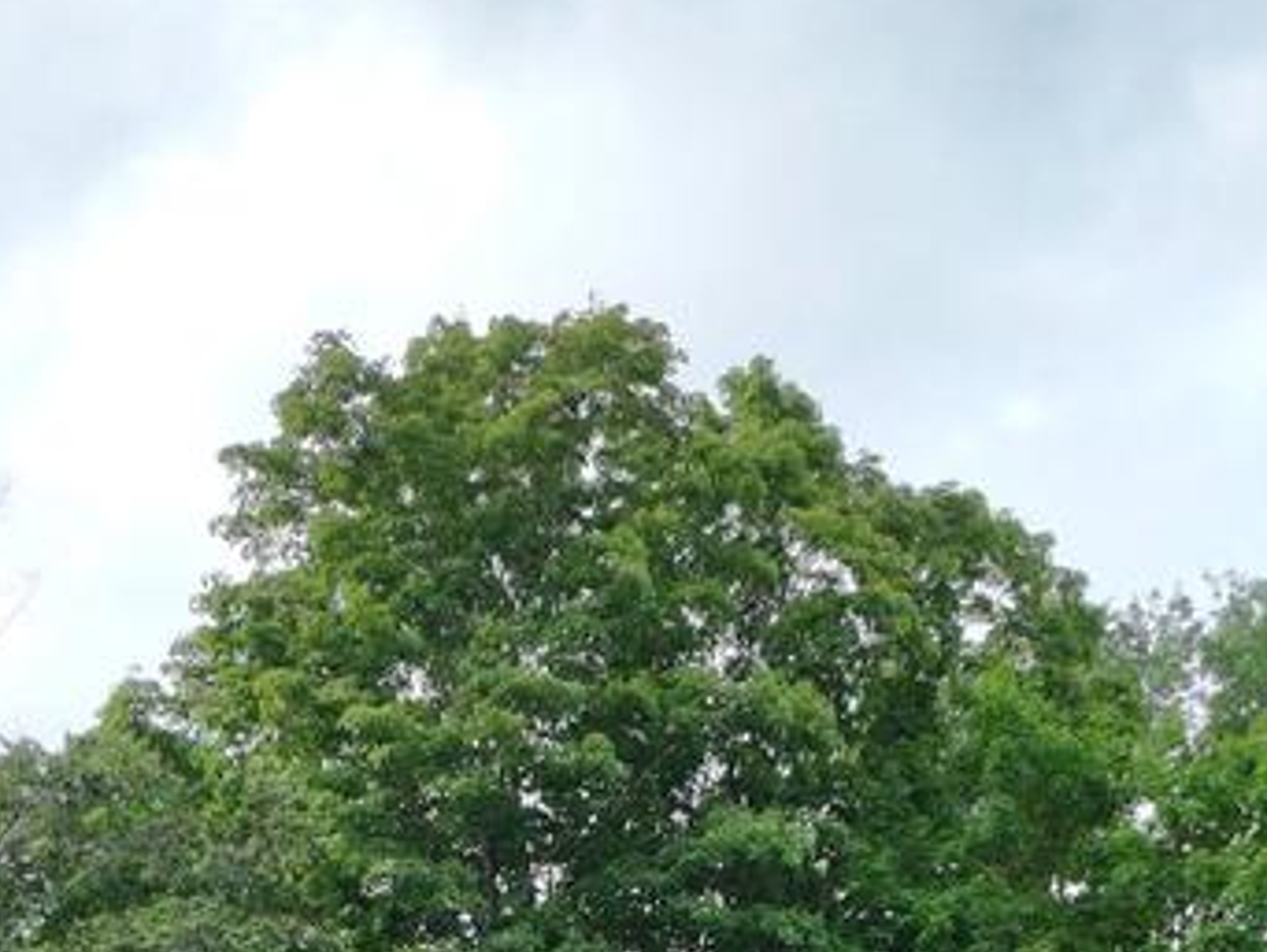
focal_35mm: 101
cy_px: 1854
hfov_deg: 19.3
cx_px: 367
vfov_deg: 12.9
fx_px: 3699
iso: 400
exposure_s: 1/1600
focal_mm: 12.29
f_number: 2.8
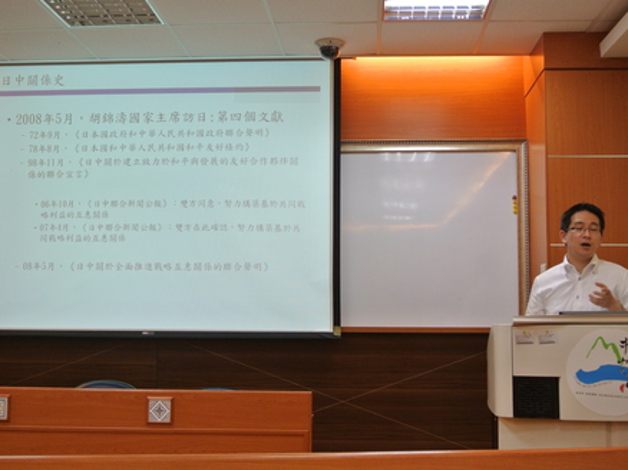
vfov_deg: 32.8
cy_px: 236
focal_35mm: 44
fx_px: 798
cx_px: 331
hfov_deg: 43.0
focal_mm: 15.1
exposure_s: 1/60
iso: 360
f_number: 4.2
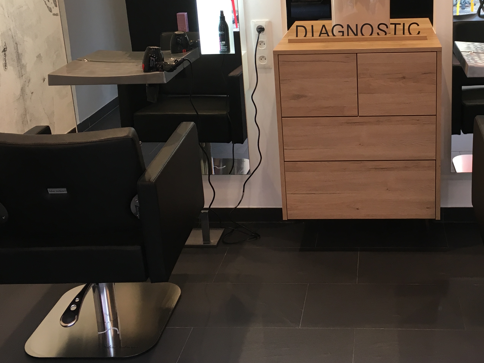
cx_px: 338
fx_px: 643
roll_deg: +1.3
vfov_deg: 31.1
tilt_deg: -14.3
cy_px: 100
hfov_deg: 40.5
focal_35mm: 46
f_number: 2.2
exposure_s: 1/33
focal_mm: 4.15
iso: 64
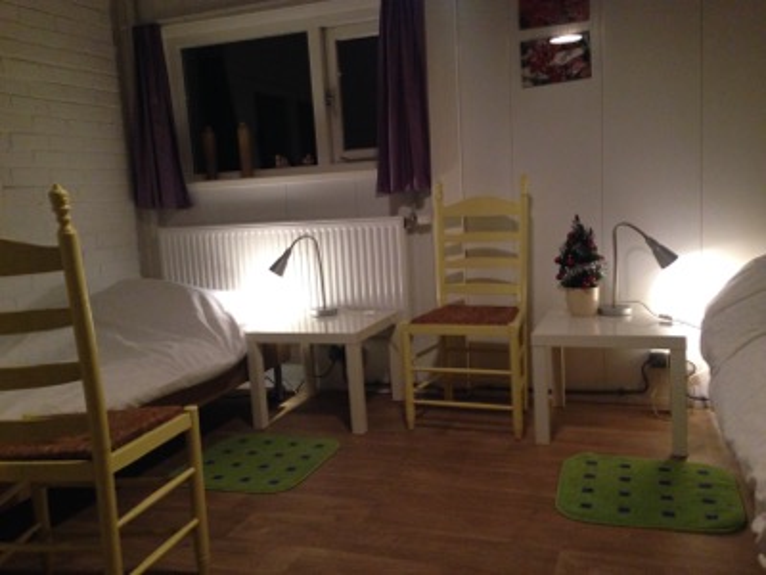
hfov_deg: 55.4
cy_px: 288
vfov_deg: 42.9
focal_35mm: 33
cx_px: 383
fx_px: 730
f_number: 2.4
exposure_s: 1/20
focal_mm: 4.12
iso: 400
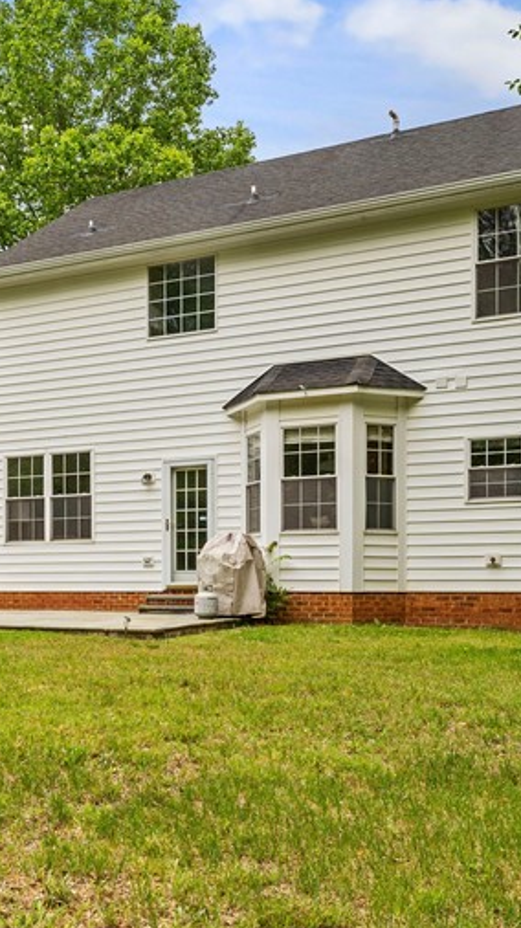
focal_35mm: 36
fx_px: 886
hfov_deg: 32.0
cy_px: 486
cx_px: 116
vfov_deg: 55.3
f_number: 8
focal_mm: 16
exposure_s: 1/400
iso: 100
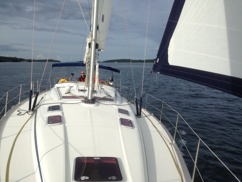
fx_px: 231
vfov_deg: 42.9
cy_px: 91
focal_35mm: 33
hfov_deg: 55.4
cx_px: 121
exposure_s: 1/2358
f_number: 2.4
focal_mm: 4.13
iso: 50
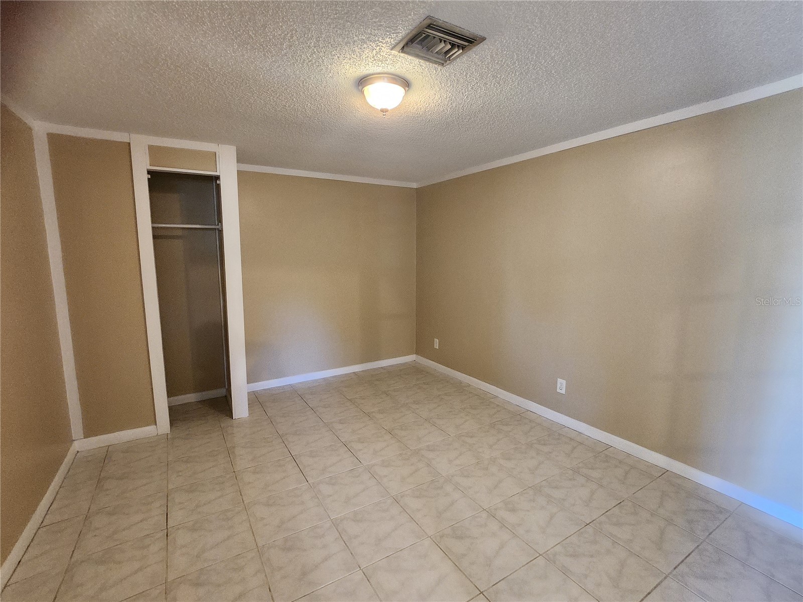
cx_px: 402
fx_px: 302
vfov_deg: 89.9
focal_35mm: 13
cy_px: 301
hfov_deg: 106.2
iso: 320
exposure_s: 1/40
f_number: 2.2
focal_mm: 1.7
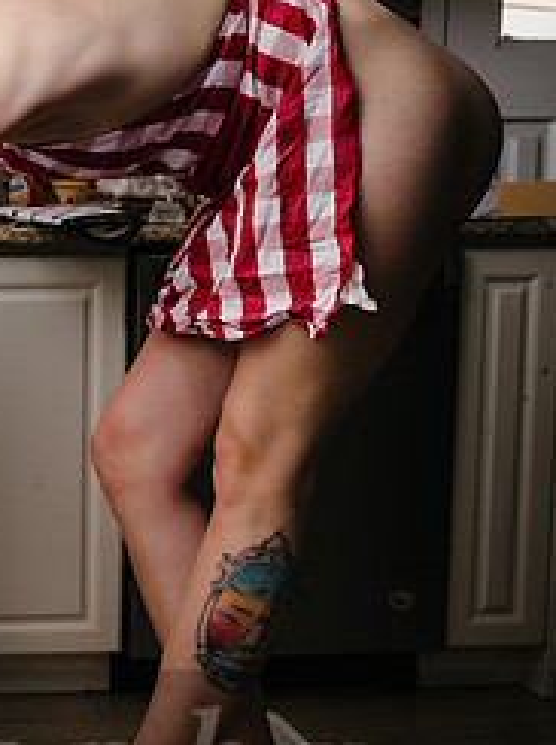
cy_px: 355
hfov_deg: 21.7
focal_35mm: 57
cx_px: -258
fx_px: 1224
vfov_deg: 33.8
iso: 100
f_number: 4
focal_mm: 25
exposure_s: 1/200
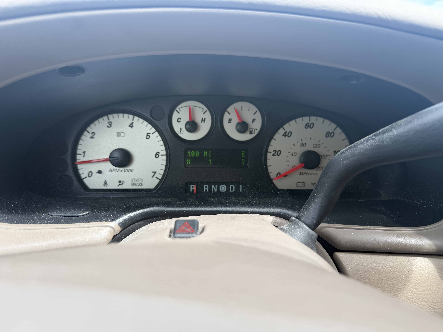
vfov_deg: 56.8
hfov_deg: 71.6
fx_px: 307
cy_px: 166
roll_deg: -5.3
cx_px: 222
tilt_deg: -19.7
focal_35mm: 24
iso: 80
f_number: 1.78
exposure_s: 1/416
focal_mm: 6.76
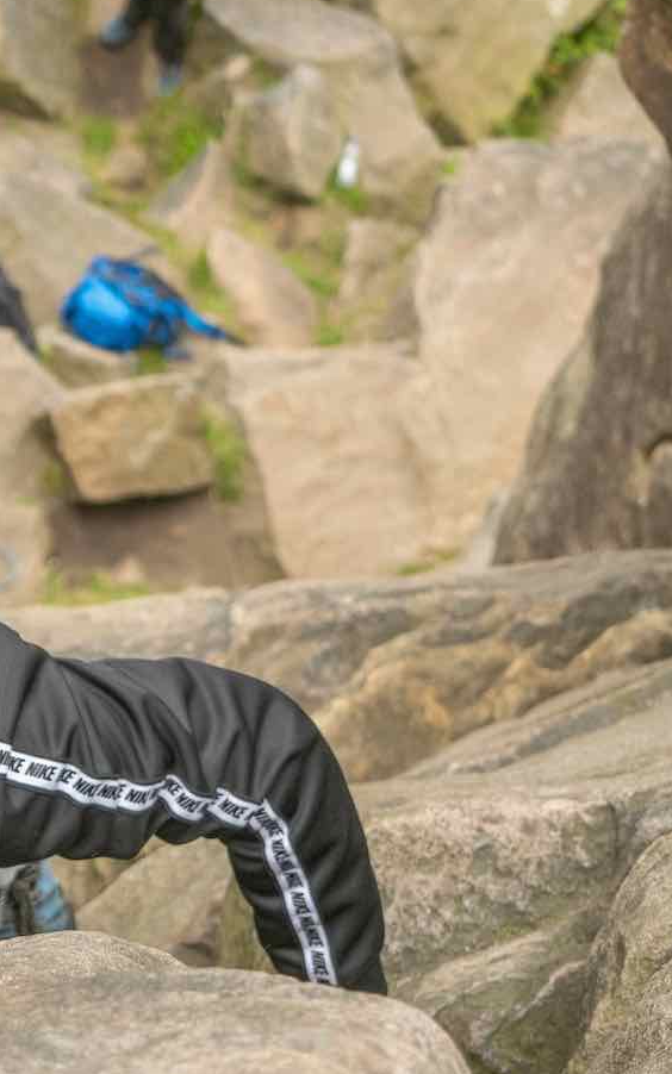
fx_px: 3574
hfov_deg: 10.6
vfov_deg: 17.1
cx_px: -139
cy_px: 520
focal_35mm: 122
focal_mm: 48
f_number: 5.3
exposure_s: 1/400
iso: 800
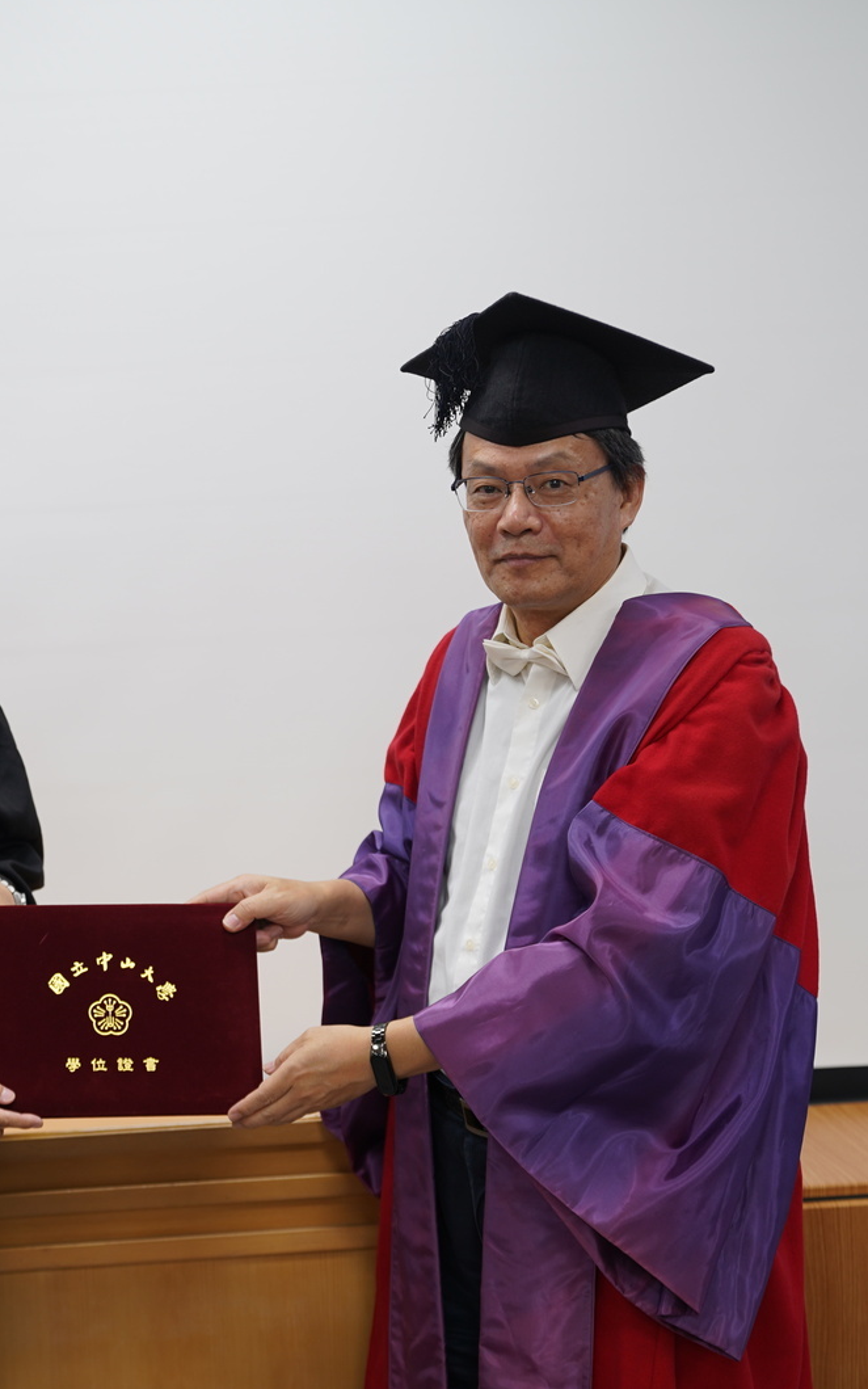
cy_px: 691
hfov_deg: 16.8
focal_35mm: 77
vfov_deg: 26.8
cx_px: 142
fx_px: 2914
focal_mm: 50
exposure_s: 1/50
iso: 125
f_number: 2.8
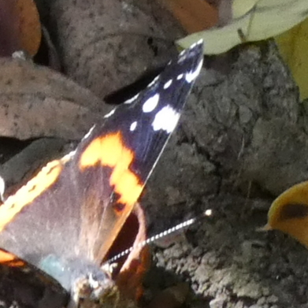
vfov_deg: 5.0
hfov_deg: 5.0
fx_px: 3553
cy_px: 206
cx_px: 62
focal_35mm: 353
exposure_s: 1/80
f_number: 5.5
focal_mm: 32.7
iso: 400
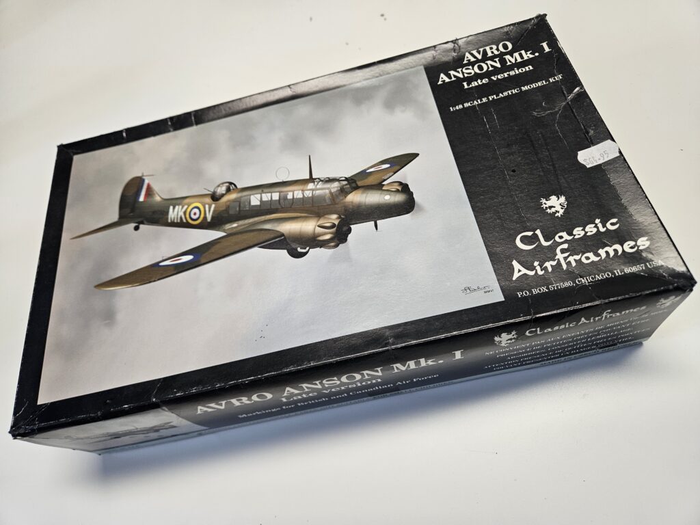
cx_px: 350
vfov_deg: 58.9
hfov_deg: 73.9
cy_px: 262
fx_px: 465
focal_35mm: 23
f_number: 1.8
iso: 250
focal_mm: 5.4
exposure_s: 1/120
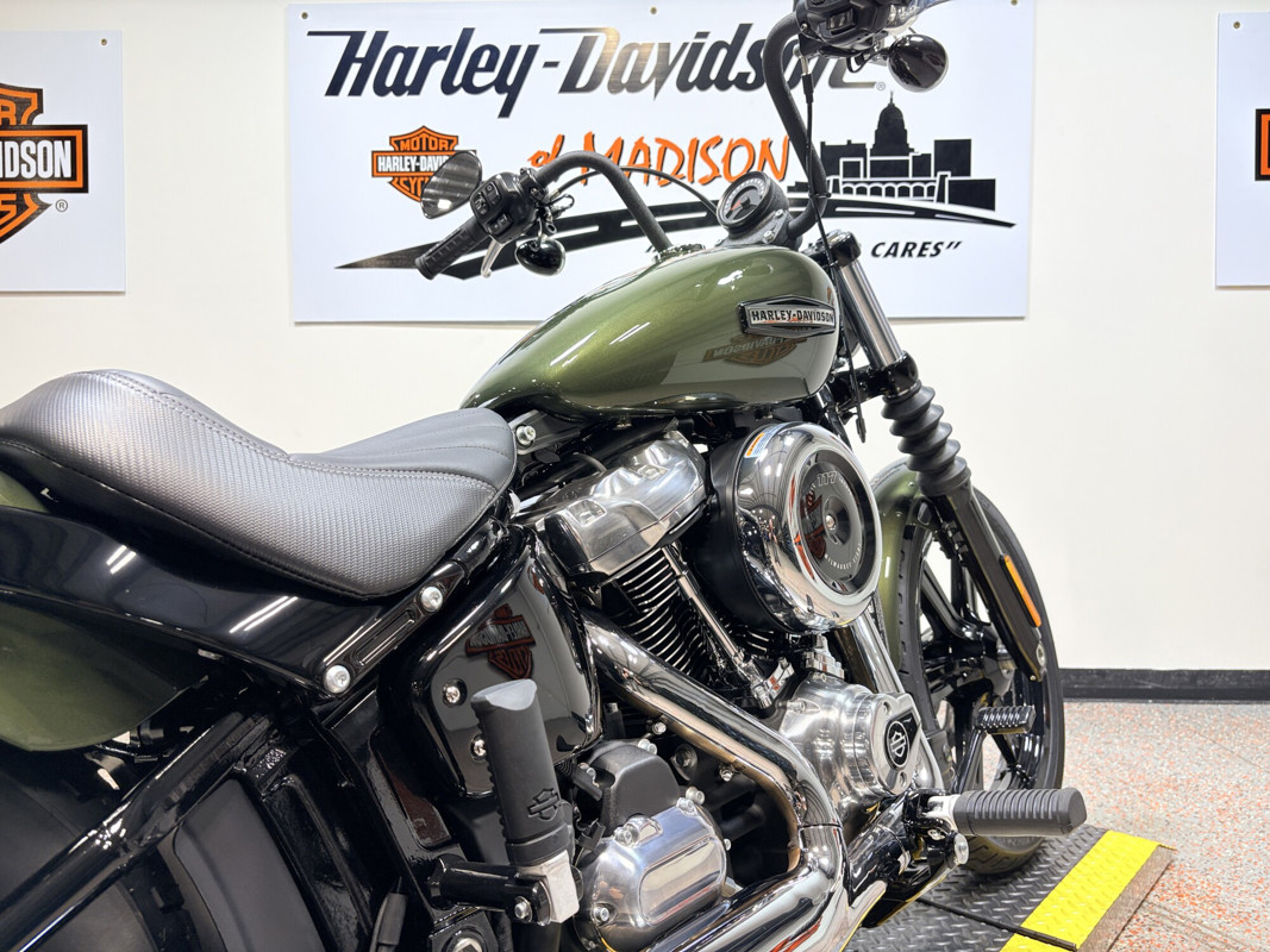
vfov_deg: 53.1
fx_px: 954
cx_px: 635
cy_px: 476
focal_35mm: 26
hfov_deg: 67.3
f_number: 1.6
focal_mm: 5.96
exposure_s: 1/120
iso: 50
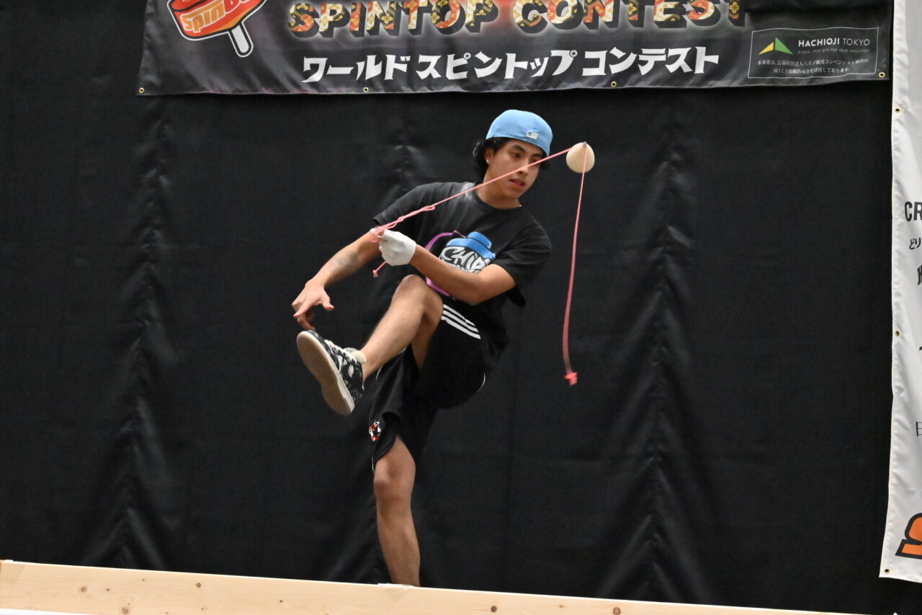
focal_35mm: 59
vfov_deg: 23.0
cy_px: 308
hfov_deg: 33.9
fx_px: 1511
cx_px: 461
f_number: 10
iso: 16000
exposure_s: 1/400
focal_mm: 59
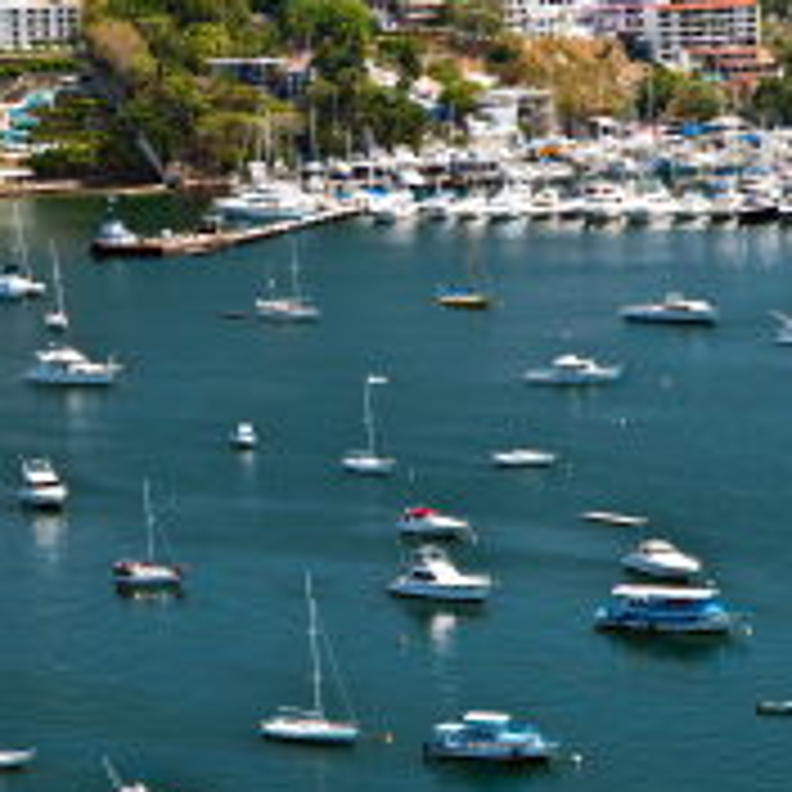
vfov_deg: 10.0
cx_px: 416
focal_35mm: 174
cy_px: 261
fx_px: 4504
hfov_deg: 10.0
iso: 200
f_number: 9
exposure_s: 1/125
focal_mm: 85
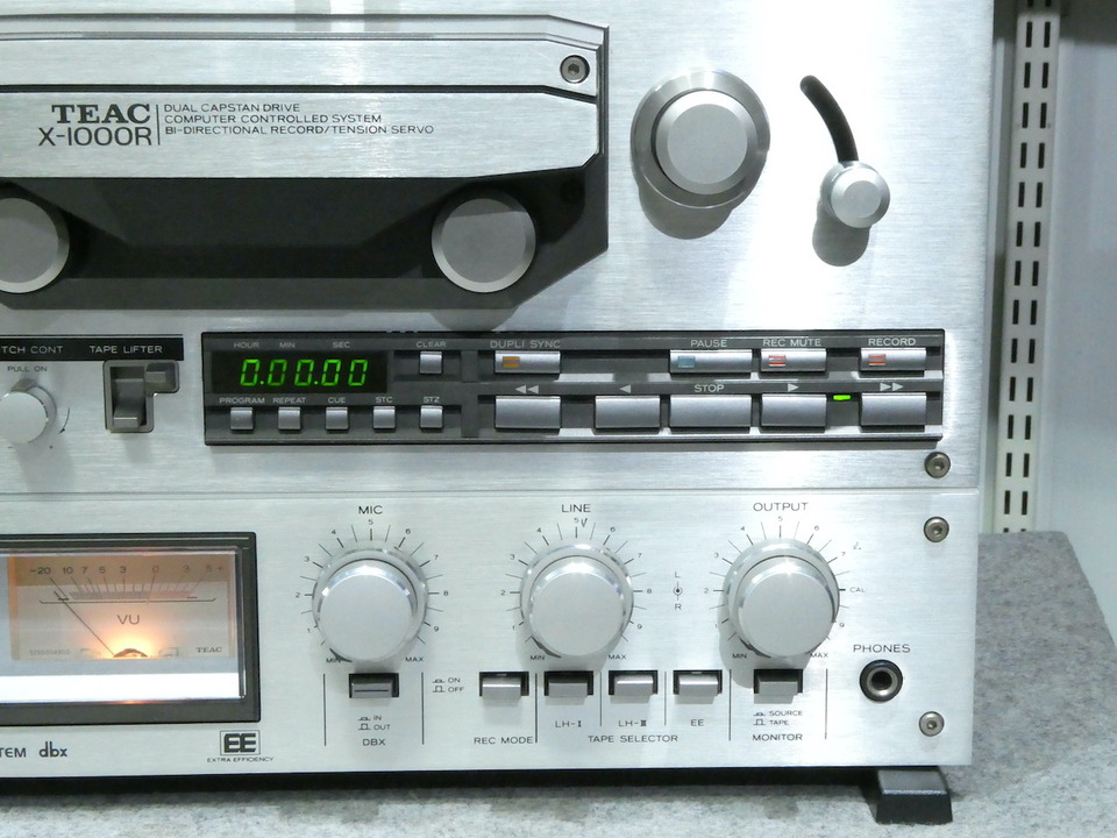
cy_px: 419
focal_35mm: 65
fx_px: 2097
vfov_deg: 22.6
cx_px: 558
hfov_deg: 29.8
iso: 1600
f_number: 8
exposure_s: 1/20
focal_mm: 11.7
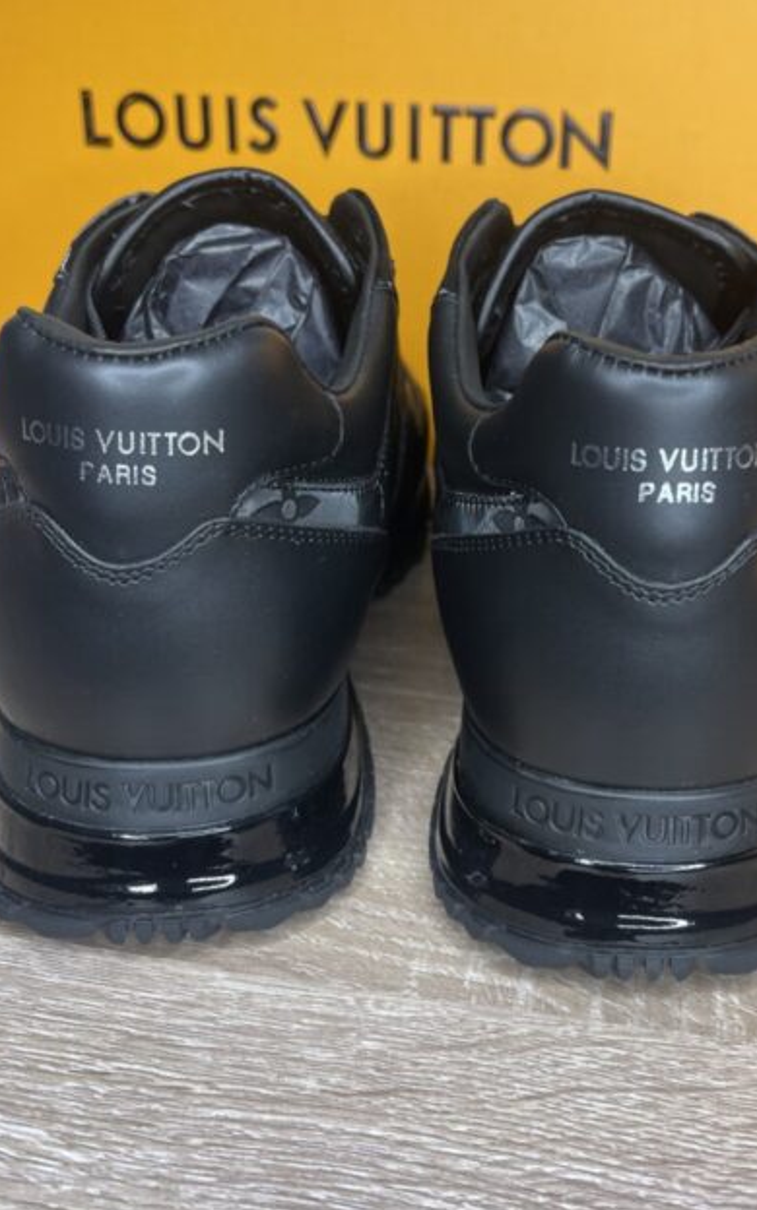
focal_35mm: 34
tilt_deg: -24.6
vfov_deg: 56.7
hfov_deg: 37.1
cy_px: 570
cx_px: 470
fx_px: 1122
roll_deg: -1.3
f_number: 1.6
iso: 80
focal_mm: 5.1
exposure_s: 1/120
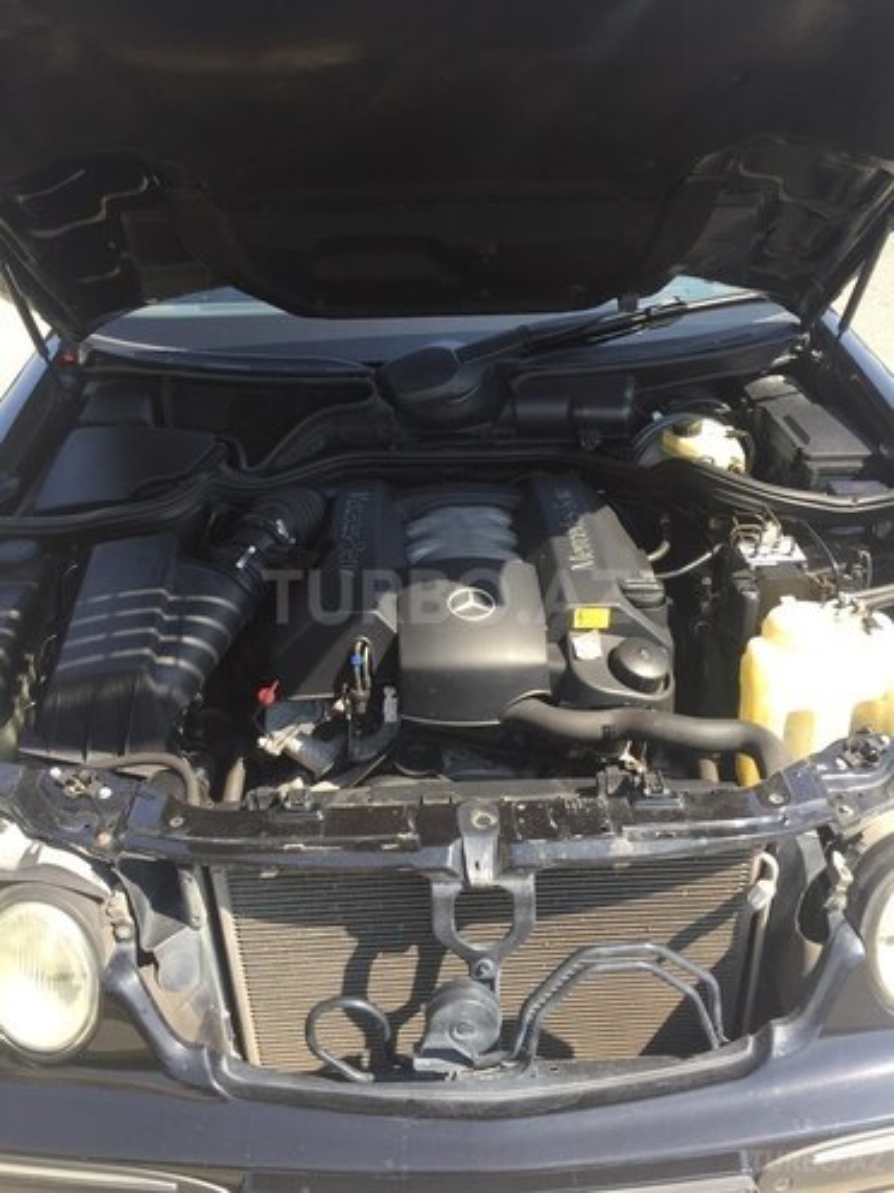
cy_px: 596
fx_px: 999
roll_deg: +0.7
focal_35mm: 29
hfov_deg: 48.2
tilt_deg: -31.4
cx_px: 447
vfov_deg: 61.7
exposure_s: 1/366
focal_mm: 4.15
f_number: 2.2
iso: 32
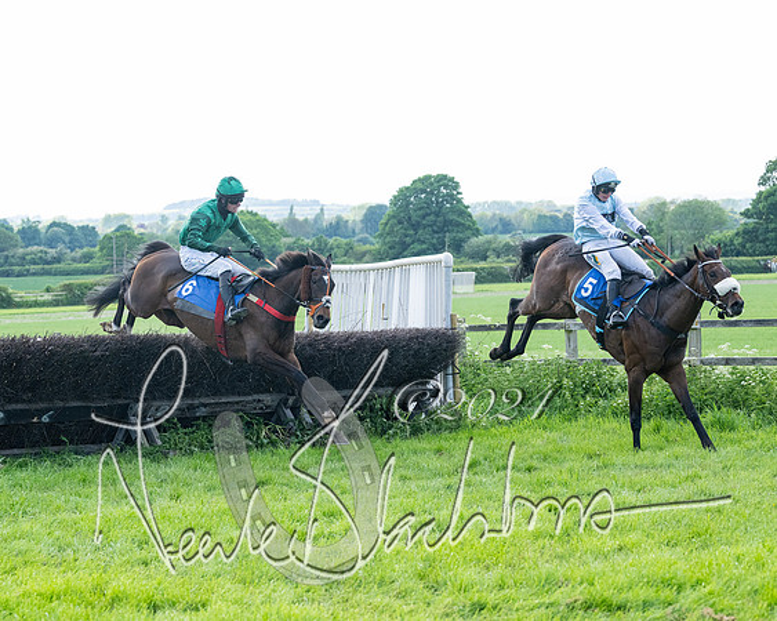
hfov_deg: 20.6
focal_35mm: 93
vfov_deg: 16.6
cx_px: 241
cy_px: 305
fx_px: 2129
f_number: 4
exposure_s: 1/4000
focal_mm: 70
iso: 1250
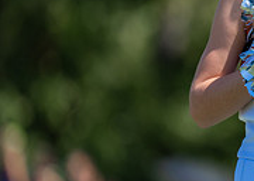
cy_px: 68
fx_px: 4963
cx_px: 353
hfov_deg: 2.9
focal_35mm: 689
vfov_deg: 2.1
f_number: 2.8
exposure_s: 1/2000
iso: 100
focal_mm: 200
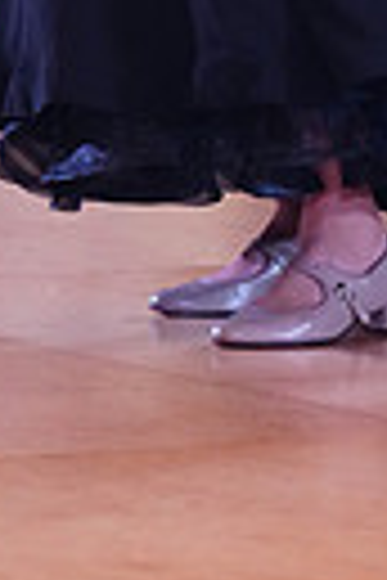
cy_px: -535
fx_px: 14495
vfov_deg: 2.3
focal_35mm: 899
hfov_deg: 1.5
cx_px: 299
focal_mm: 200
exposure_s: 1/400
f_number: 2.8
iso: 5000
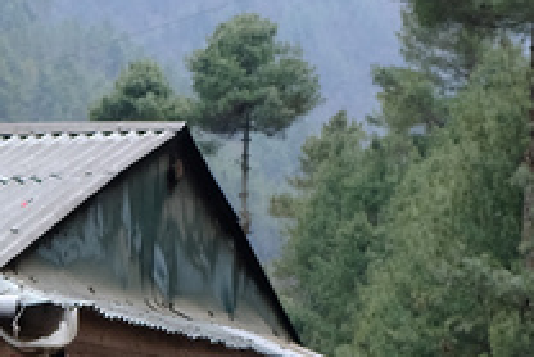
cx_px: -72
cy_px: 762
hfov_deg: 12.0
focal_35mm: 168
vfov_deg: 7.8
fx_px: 2494
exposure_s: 1/90
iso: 400
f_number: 5.6
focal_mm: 23
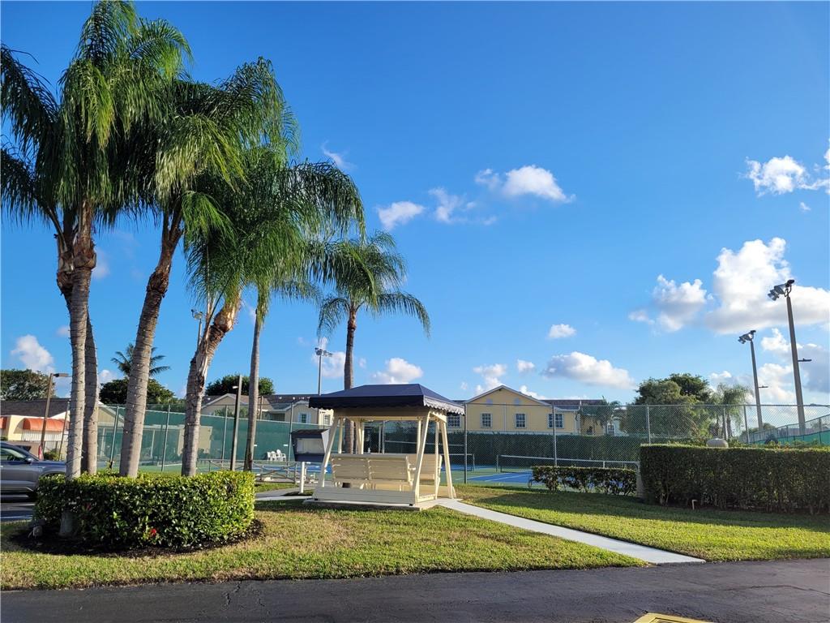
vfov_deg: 53.1
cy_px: 312
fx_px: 623
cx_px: 415
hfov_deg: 67.3
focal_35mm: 26
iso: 40
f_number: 1.8
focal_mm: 5.4
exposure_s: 1/1904
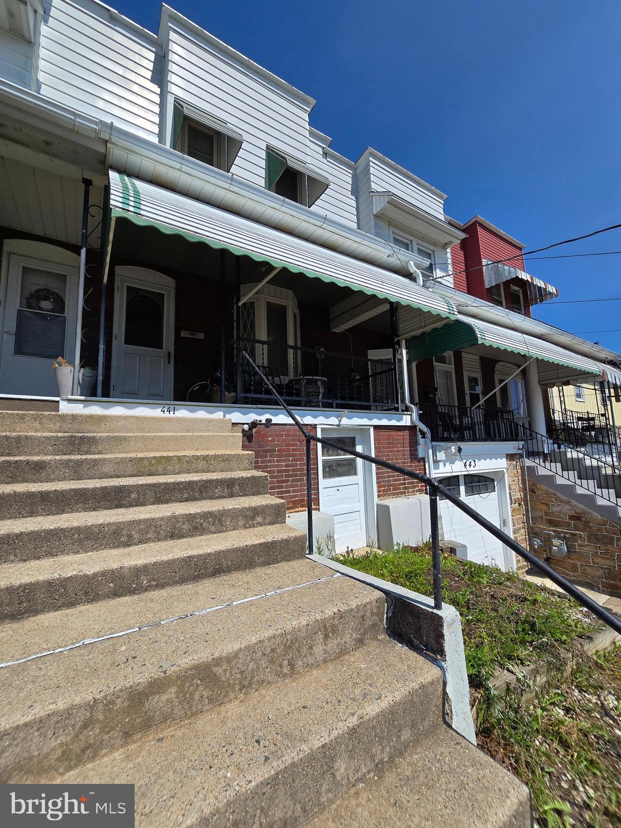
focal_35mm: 13
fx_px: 311
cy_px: 414
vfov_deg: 106.2
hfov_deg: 89.9
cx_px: 310
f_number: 2.2
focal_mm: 2.2
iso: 50
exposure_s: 1/3100
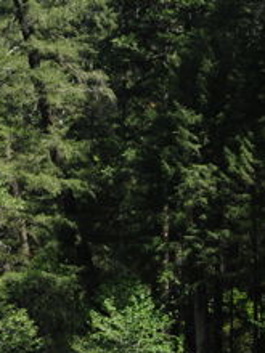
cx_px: 413
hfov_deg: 6.7
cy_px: 363
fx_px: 2215
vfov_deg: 9.1
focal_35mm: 217
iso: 200
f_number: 6.3
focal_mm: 62
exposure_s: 1/400
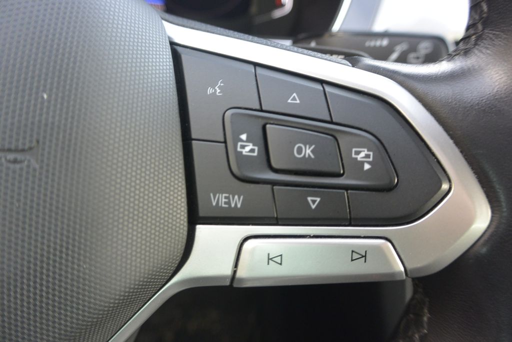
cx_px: 256
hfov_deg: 67.4
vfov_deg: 47.9
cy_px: 171
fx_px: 384
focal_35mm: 27
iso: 400
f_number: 3.5
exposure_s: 1/80
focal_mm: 10
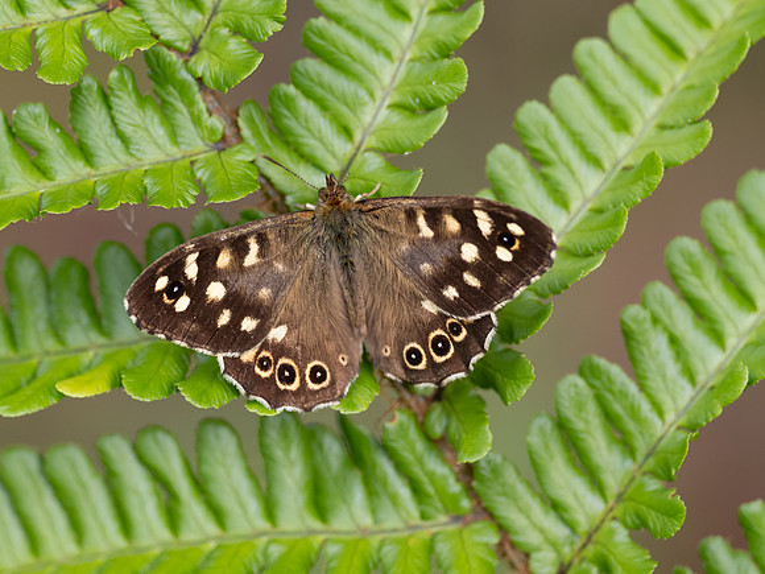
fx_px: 15087
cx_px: 381
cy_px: 282
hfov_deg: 2.9
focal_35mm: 683
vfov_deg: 2.2
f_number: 4
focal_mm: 300
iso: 640
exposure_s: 1/400
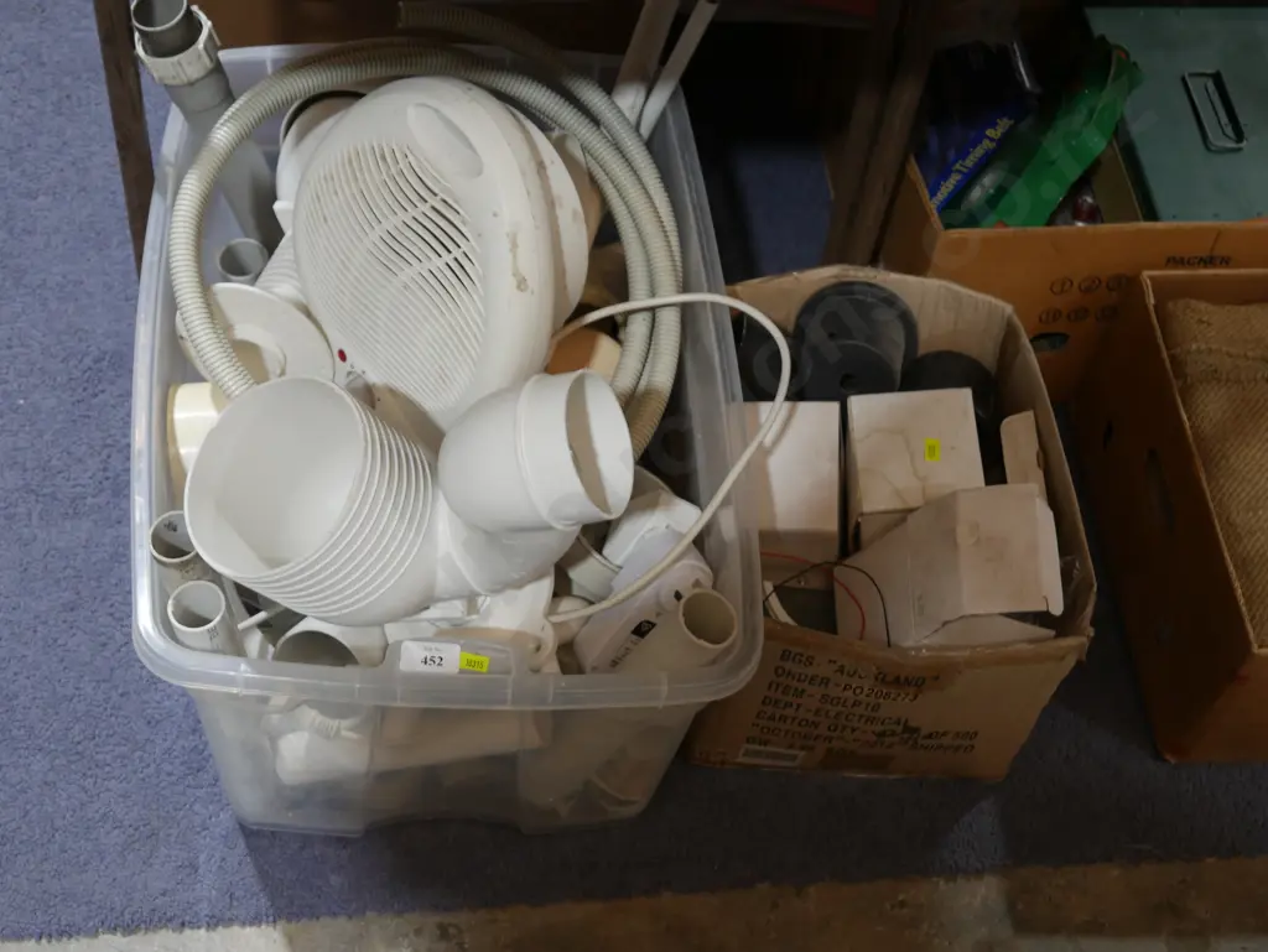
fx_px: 1759
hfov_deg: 39.6
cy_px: 476
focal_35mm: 48
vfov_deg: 30.3
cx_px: 634
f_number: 5.2
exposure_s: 1/60
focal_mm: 24
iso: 500
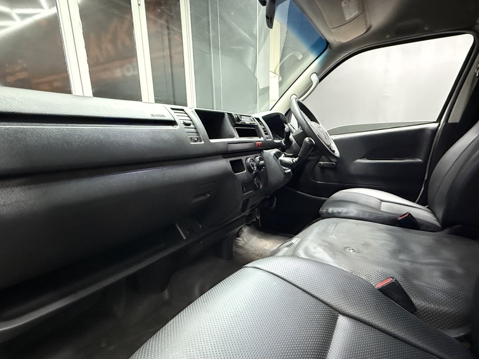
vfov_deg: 68.3
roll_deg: +1.1
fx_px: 263
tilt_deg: -14.3
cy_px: 204
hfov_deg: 84.6
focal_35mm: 19
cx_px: 252
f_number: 2.2
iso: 1250
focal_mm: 2.22
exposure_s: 1/44
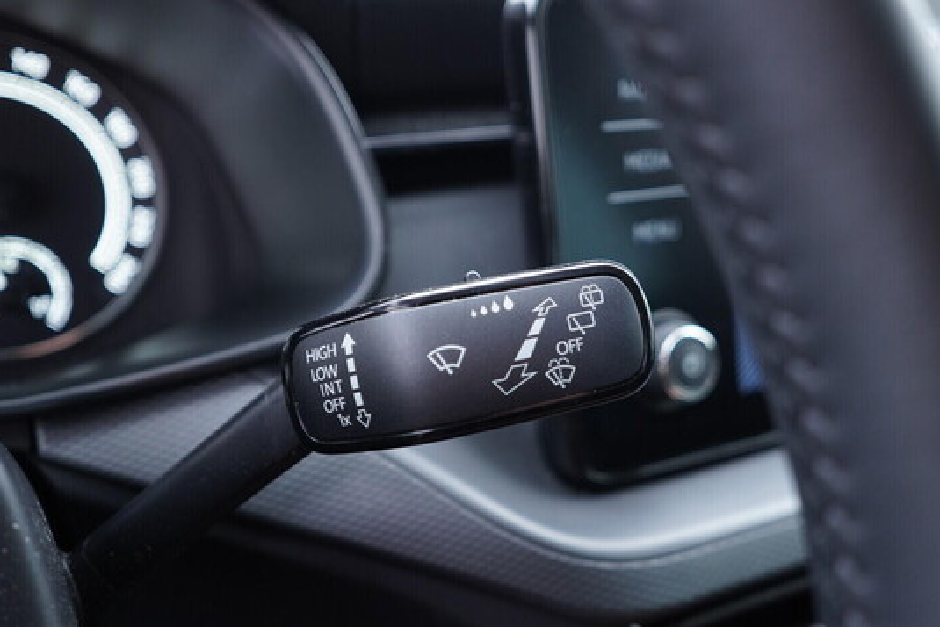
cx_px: 459
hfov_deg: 51.9
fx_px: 966
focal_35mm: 37
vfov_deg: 36.0
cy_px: 319
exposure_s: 1/40
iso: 500
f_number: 2.8
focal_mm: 24
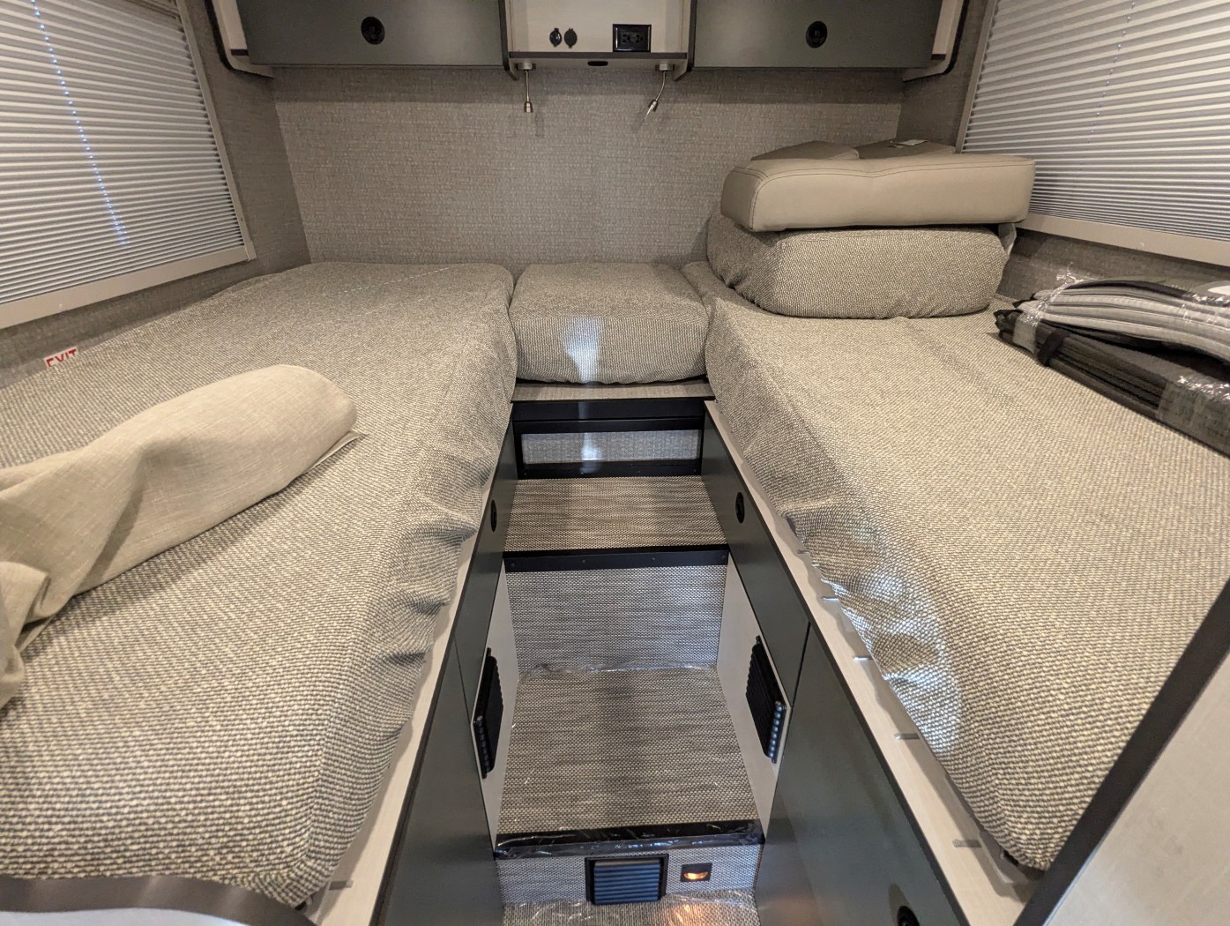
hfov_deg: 94.4
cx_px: 615
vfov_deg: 78.2
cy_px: 463
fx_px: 569
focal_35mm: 16
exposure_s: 1/91.8
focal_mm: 2.35
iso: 709
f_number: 2.2
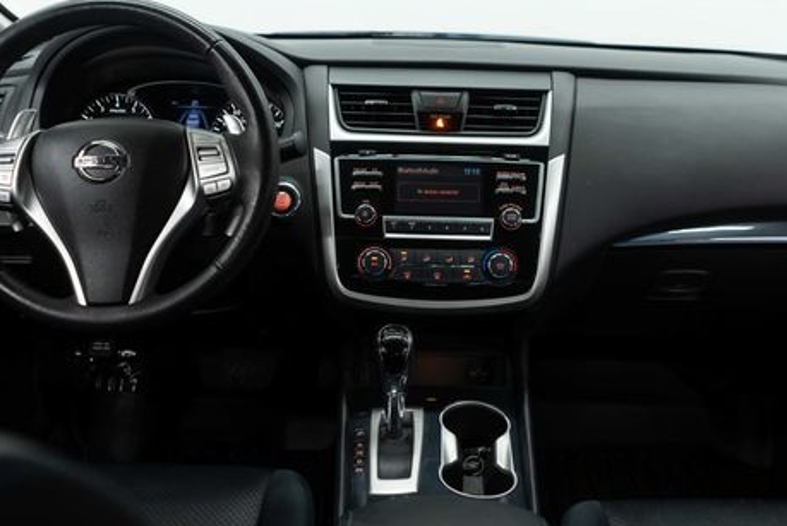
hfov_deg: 49.4
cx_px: 436
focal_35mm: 39
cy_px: 321
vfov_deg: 34.1
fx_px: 853
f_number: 3.2
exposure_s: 1/60
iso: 800
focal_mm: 28
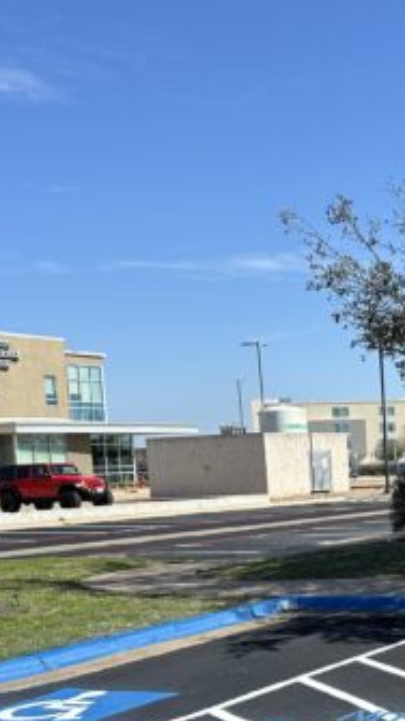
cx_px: 560
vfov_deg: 34.2
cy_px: 540
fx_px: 1148
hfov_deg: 18.3
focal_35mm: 60
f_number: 1.78
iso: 80
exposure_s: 1/3058
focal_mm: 6.86
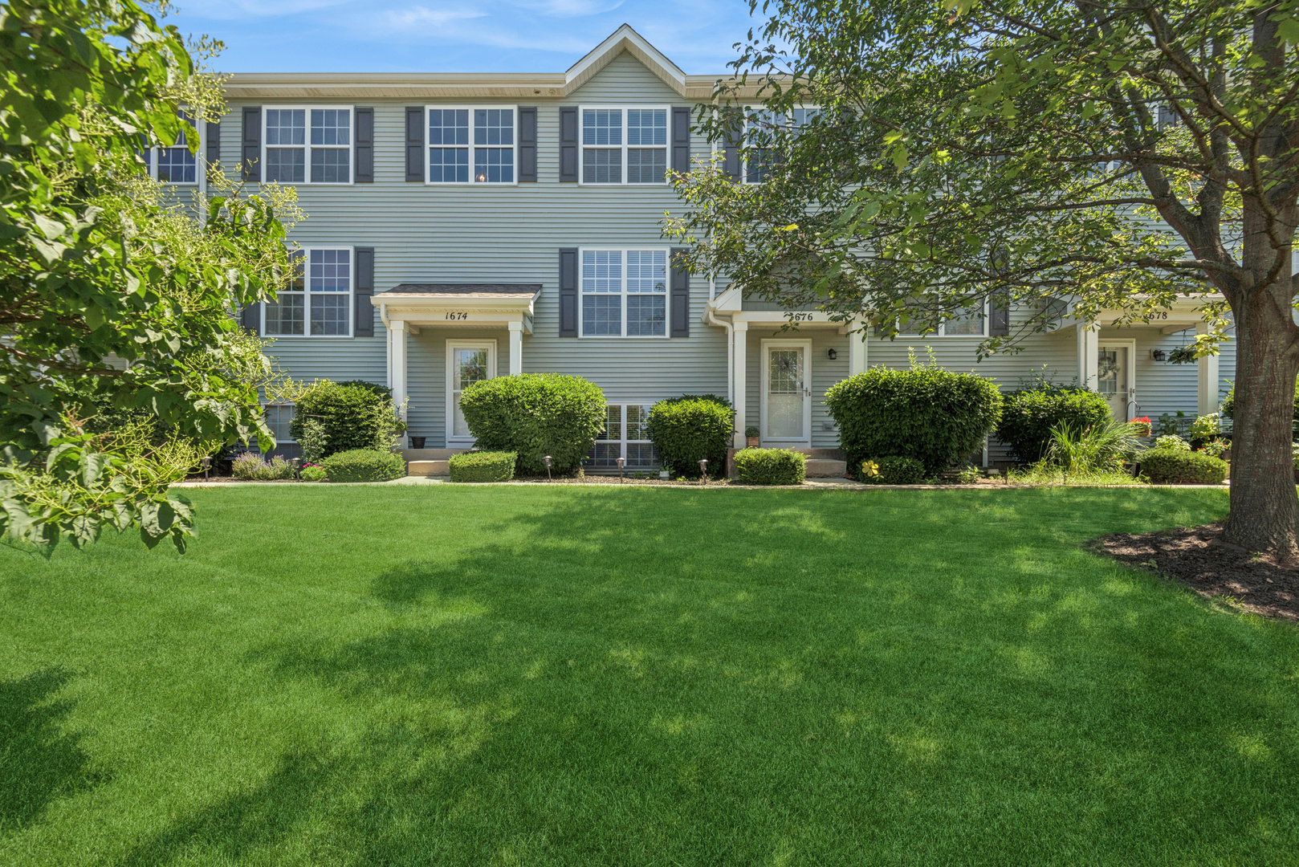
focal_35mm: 16
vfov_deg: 73.8
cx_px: 650
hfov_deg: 96.7
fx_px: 578
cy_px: 434
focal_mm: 16
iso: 200
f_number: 11
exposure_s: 1/320
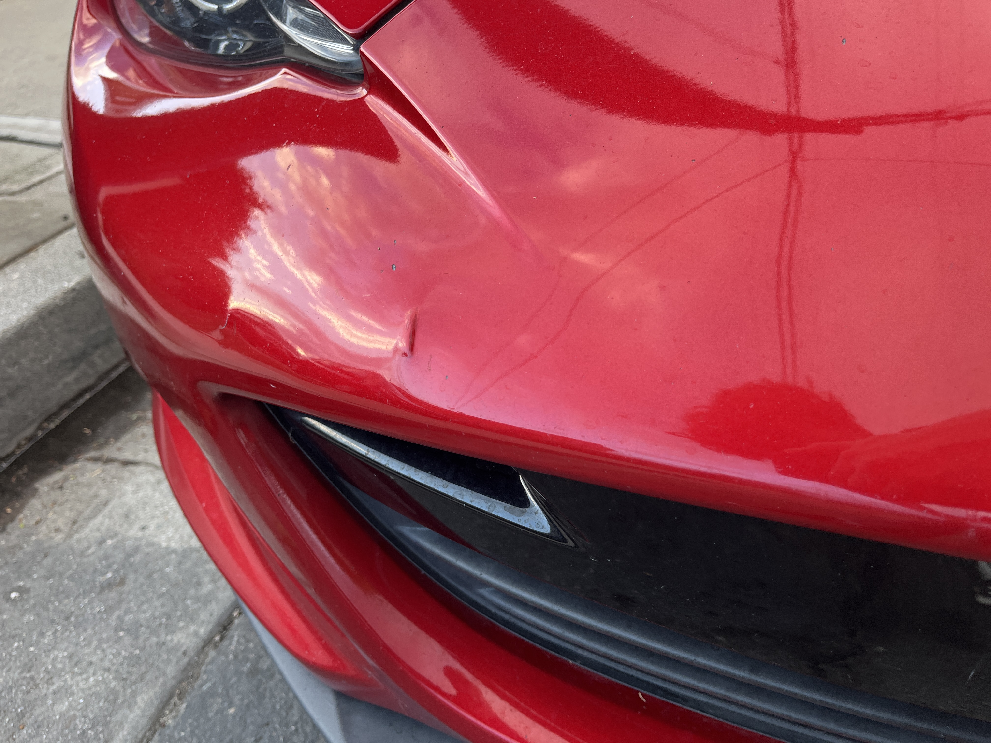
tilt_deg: -34.8
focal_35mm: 26
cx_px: 496
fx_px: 744
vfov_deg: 53.1
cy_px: 372
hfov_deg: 67.3
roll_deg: +1.0
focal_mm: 5.1
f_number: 1.6
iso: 64
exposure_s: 1/121
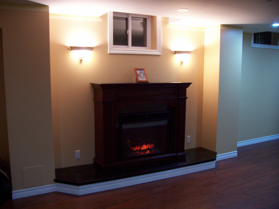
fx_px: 274
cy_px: 104
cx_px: 140
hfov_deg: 54.0
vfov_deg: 41.8
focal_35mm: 34
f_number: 2.7
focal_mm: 5.6
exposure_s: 1/8
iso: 160
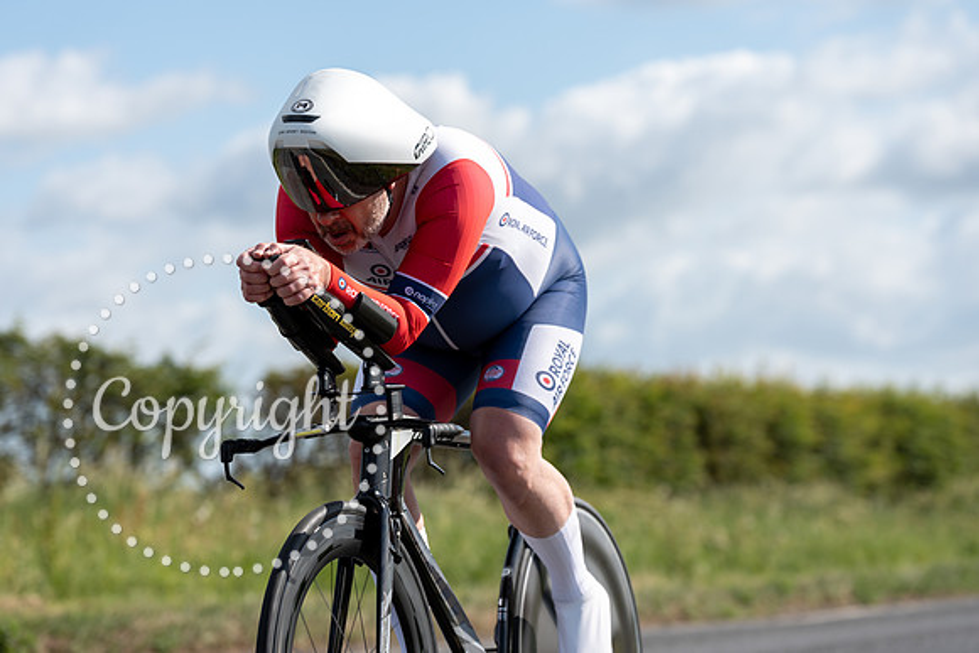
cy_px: 326
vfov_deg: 11.2
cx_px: 490
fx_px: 3346
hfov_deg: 16.6
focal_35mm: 123
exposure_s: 1/1000
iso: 100
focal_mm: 123
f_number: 4
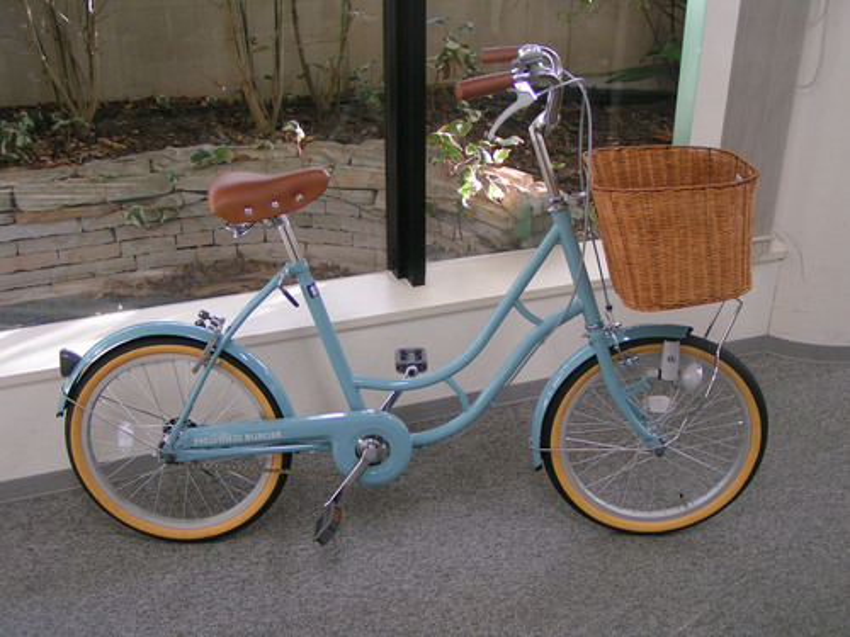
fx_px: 933
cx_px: 425
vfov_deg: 37.7
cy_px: 318
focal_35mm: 38
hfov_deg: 49.0
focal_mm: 5.8
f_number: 2.8
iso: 100
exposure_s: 1/40
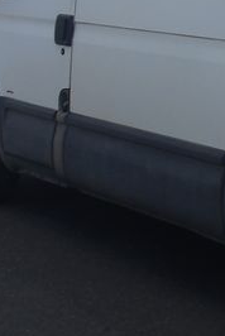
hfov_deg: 11.5
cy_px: 27
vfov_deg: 18.6
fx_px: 1010
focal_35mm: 108
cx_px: 439
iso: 100
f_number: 10.4
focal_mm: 4.9
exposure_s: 1/98
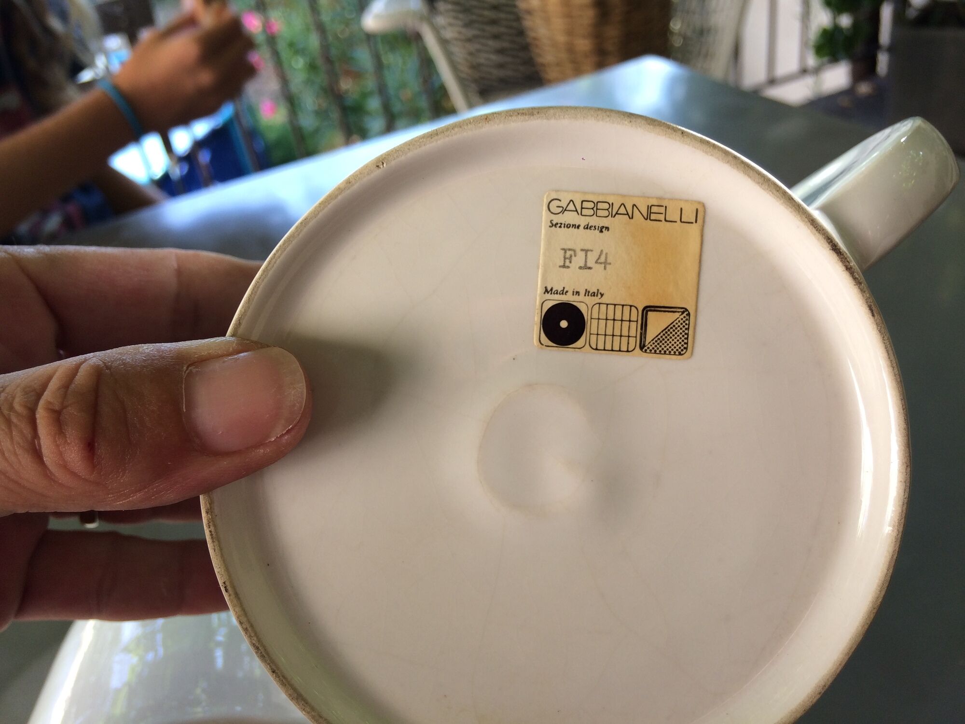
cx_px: 482
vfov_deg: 48.2
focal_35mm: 29
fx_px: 808
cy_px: 362
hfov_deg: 61.7
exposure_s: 1/102
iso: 32
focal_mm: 4.15
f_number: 2.2
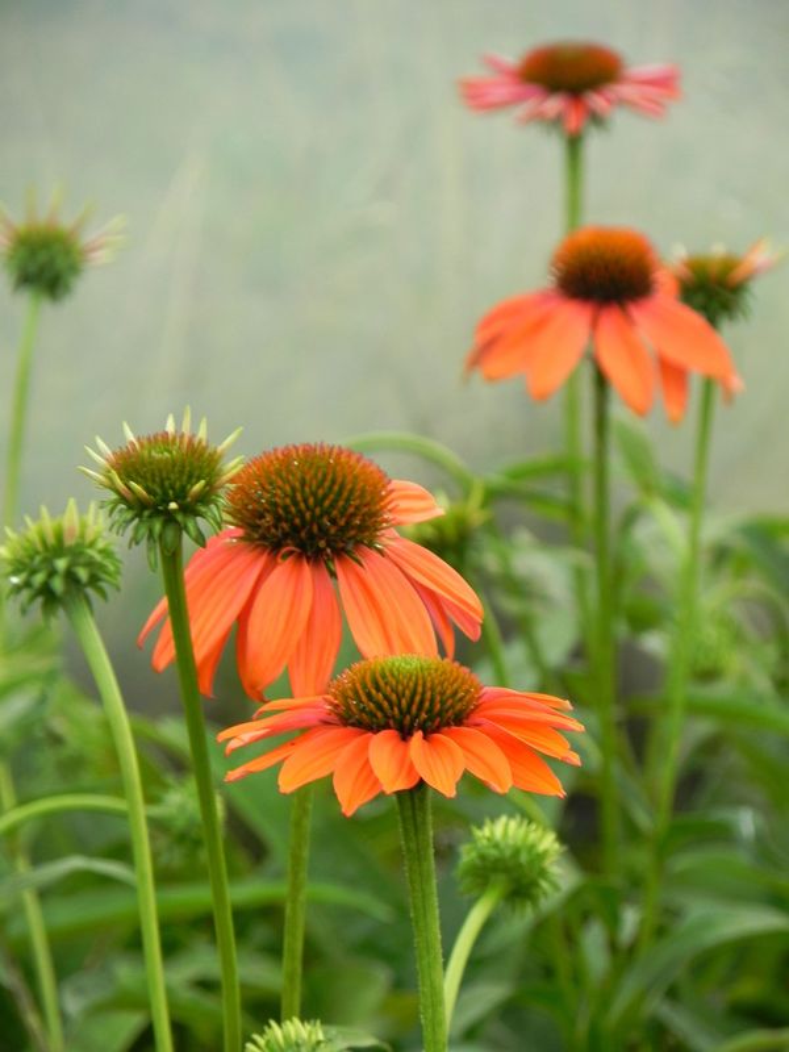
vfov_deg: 5.3
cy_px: 526
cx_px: 394
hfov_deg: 3.9
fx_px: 11457
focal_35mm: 377
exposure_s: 1/30
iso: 160
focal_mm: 67.2
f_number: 5
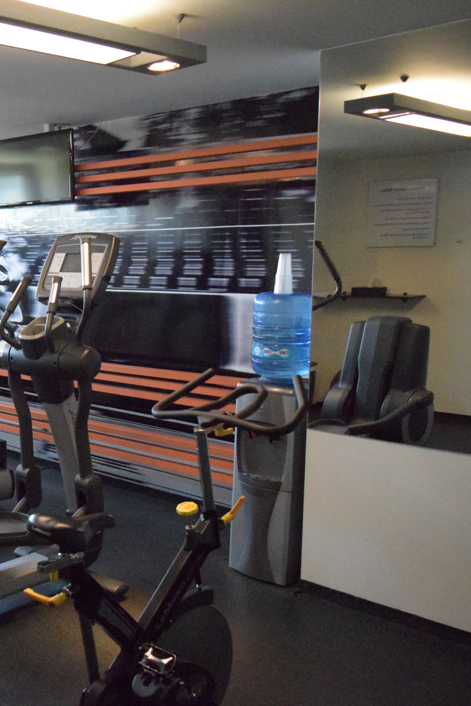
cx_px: -41
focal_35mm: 41
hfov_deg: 29.5
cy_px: 354
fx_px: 805
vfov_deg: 47.4
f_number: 3.5
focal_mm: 18
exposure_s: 1/1000
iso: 12800
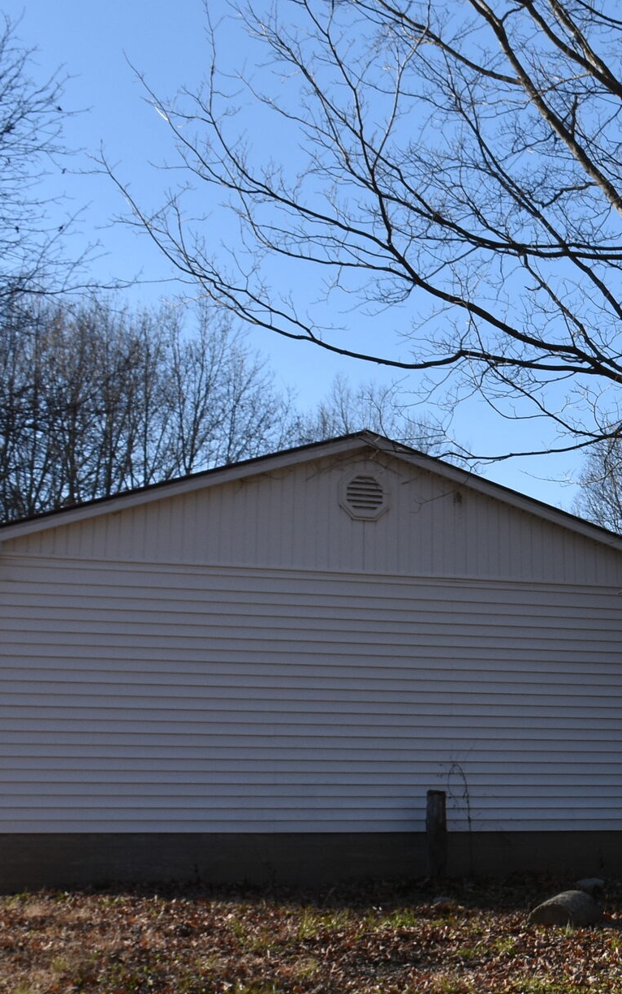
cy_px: 627
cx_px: 924
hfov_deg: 17.1
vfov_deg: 29.6
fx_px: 1871
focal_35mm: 69
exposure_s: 1/500
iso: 280
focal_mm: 18
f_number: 8
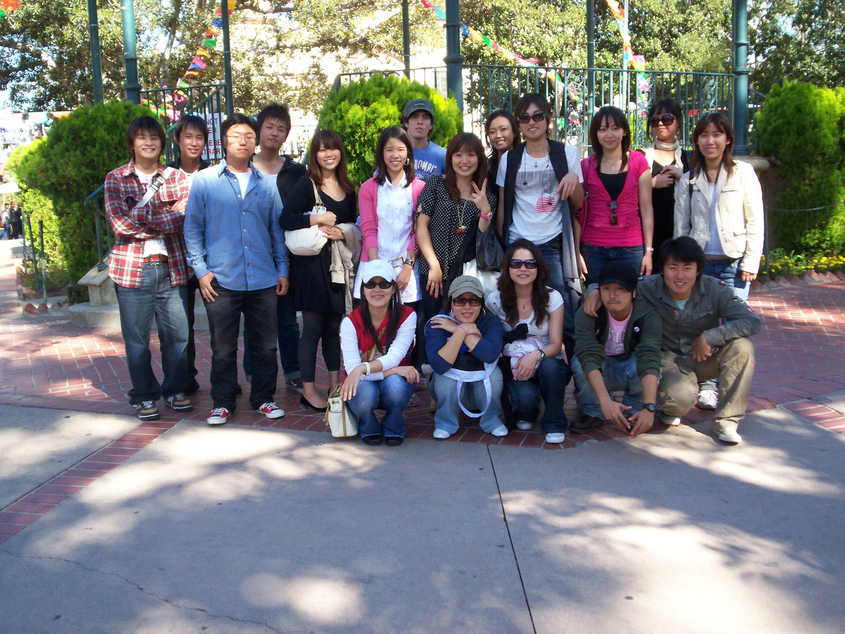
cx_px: 422
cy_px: 317
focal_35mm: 36
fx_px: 879
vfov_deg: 39.7
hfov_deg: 51.4
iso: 100
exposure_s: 1/109
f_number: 4.5
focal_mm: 5.9
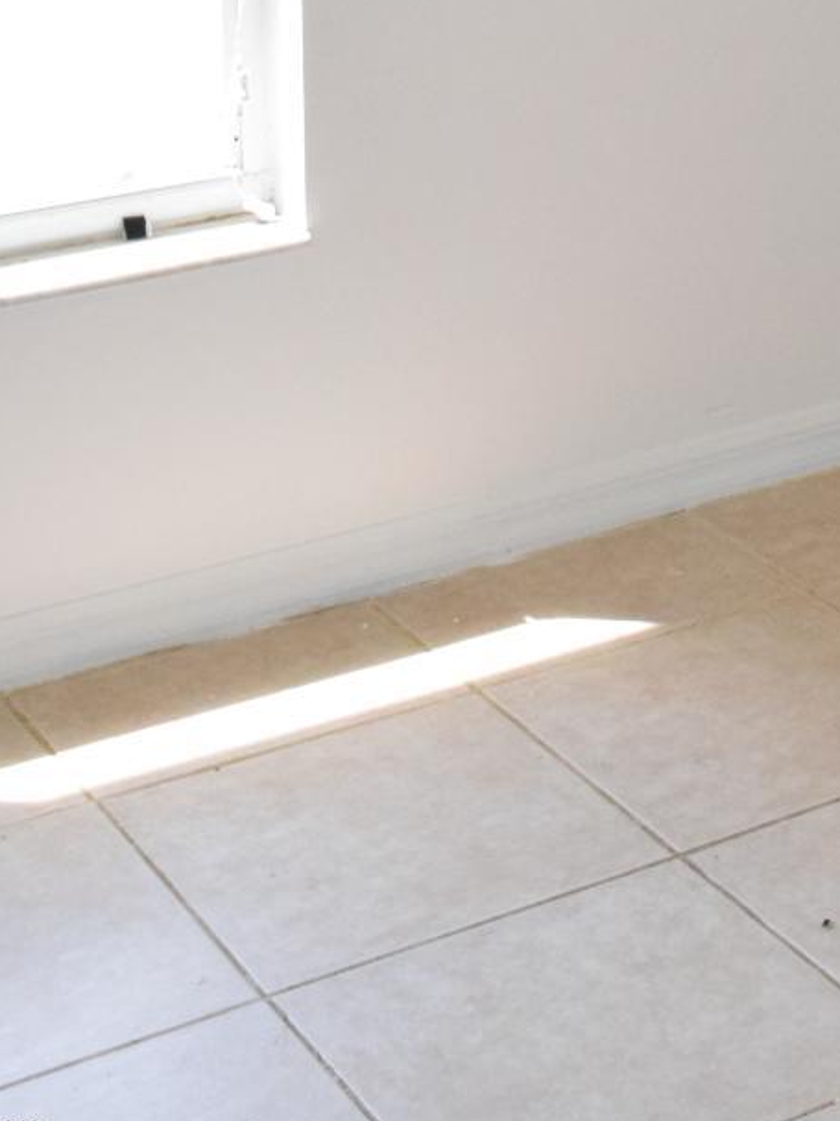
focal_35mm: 95
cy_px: -600
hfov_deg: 14.9
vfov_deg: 18.2
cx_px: 1077
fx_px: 3075
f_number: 9
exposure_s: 1/200
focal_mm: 20
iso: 3200
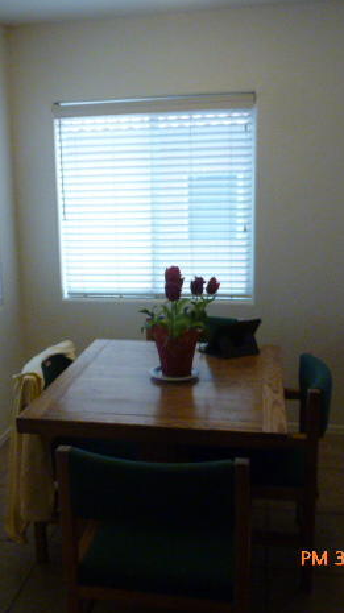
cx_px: 125
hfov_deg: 32.6
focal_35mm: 36
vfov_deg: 55.3
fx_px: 585
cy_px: 305
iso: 500
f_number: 3.3
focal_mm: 4.3
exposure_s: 1/125
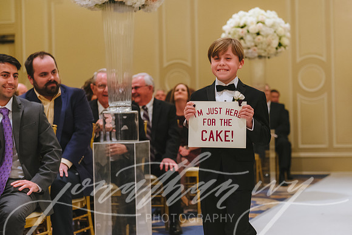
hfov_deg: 23.9
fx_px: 830
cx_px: 213
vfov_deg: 16.1
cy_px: 118
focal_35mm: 85
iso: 2500
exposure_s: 1/160
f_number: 3.5
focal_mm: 70
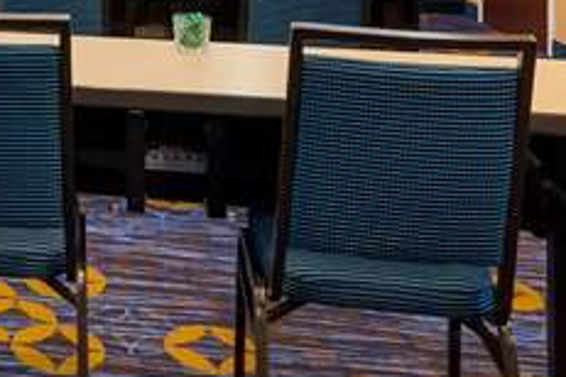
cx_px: -111
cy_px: -201
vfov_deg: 19.0
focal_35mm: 62
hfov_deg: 28.3
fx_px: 975
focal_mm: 14
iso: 400
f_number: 8
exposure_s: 1/1.67
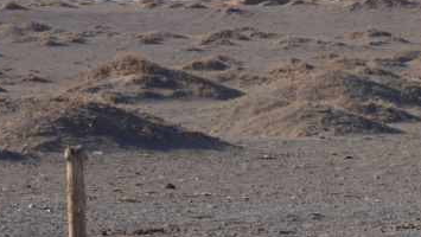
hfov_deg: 8.6
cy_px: 95
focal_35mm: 251
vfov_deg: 4.8
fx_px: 2803
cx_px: 314
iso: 80
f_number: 4.9
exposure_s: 1/250
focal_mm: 16.1
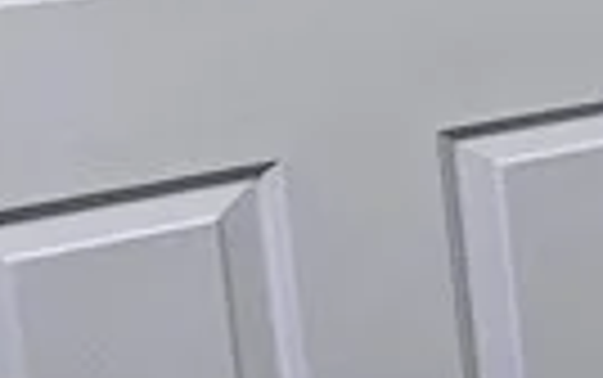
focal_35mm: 105
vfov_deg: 12.0
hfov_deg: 8.7
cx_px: 2272
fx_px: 1727
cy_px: -166
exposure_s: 1/60
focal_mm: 2.2
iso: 64
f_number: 2.2
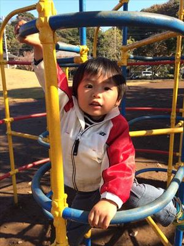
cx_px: 92
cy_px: 123
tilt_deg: -14.2
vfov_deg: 61.7
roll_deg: +3.3
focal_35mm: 29
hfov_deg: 48.2
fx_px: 206
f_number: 2.2
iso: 32
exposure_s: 1/612
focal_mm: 4.15
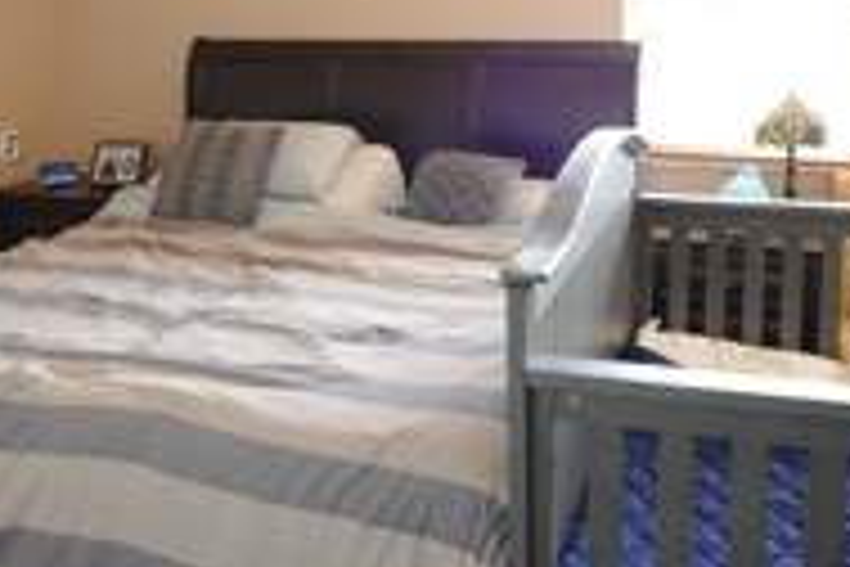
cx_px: 522
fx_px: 809
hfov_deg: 54.9
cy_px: 142
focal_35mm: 34
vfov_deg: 37.6
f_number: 5.6
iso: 1000
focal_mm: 9
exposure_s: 1/50
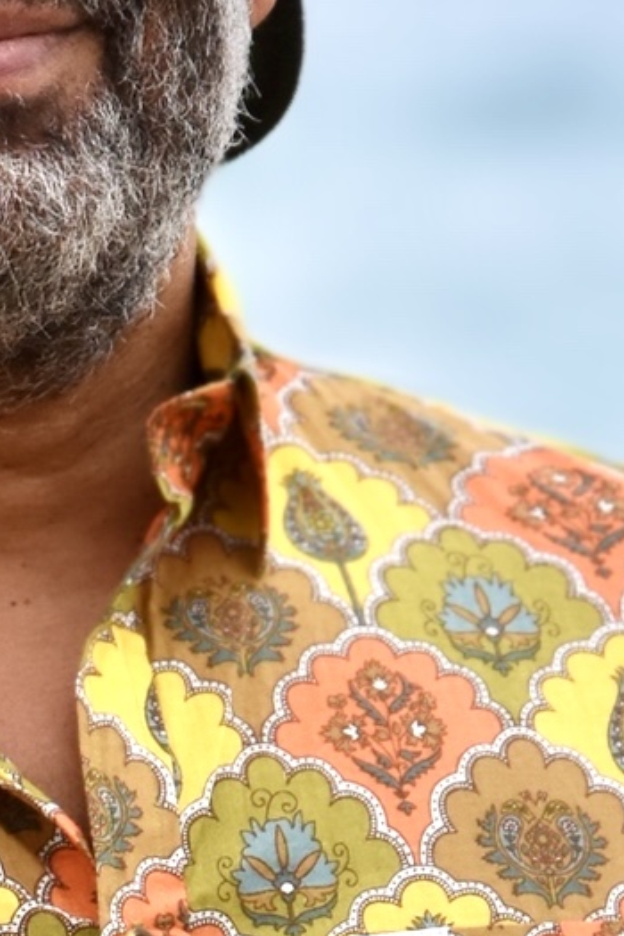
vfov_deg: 2.9
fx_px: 18641
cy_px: 1565
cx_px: -211
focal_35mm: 717
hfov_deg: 1.9
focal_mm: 98
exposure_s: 1/1000
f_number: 8
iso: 640
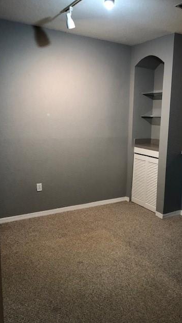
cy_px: 163
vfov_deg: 62.6
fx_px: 266
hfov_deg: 37.3
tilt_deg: -10.8
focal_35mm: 31
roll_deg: -1.7
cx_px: 122
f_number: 1.8
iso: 100
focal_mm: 3.99
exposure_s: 1/15
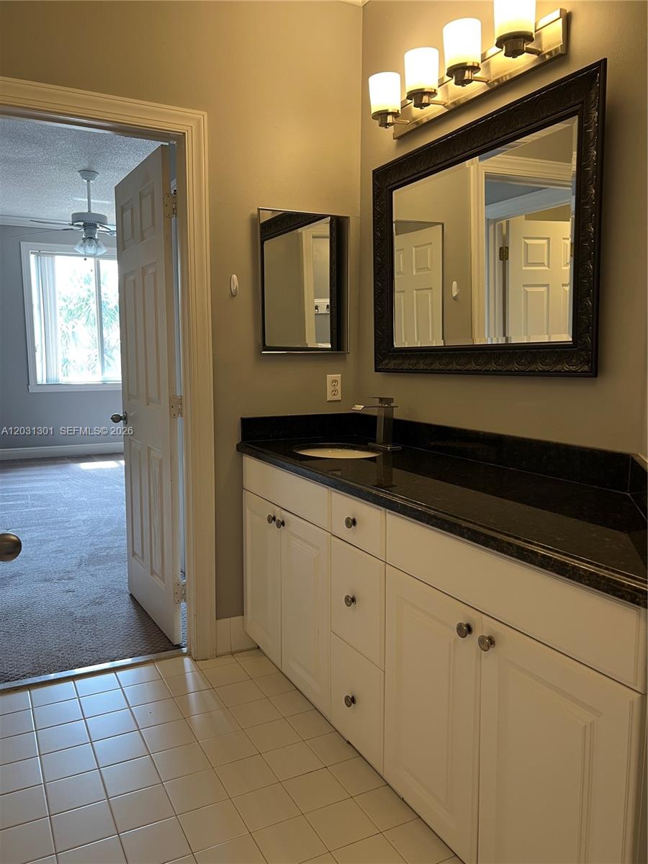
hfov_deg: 53.1
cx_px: 324
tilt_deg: -6.5
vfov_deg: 67.3
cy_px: 432
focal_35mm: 26
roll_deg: +0.8
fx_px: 649
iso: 80
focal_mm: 5.7
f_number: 1.5
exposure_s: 1/60
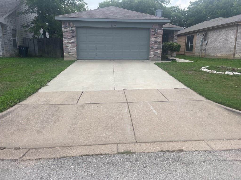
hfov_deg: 67.3
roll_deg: -0.6
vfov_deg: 53.1
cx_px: 120
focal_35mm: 26
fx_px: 181
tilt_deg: -12.9
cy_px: 90
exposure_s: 1/2825
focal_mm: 5.1
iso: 50
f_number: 1.6
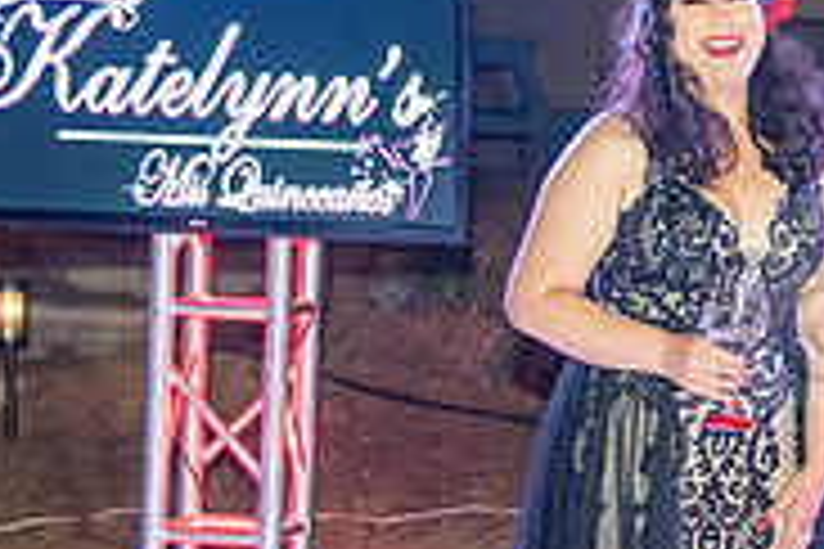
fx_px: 3044
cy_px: 299
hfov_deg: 14.6
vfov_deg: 10.3
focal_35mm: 133
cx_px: 1135
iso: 1600
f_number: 3.2
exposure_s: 1/100
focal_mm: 42
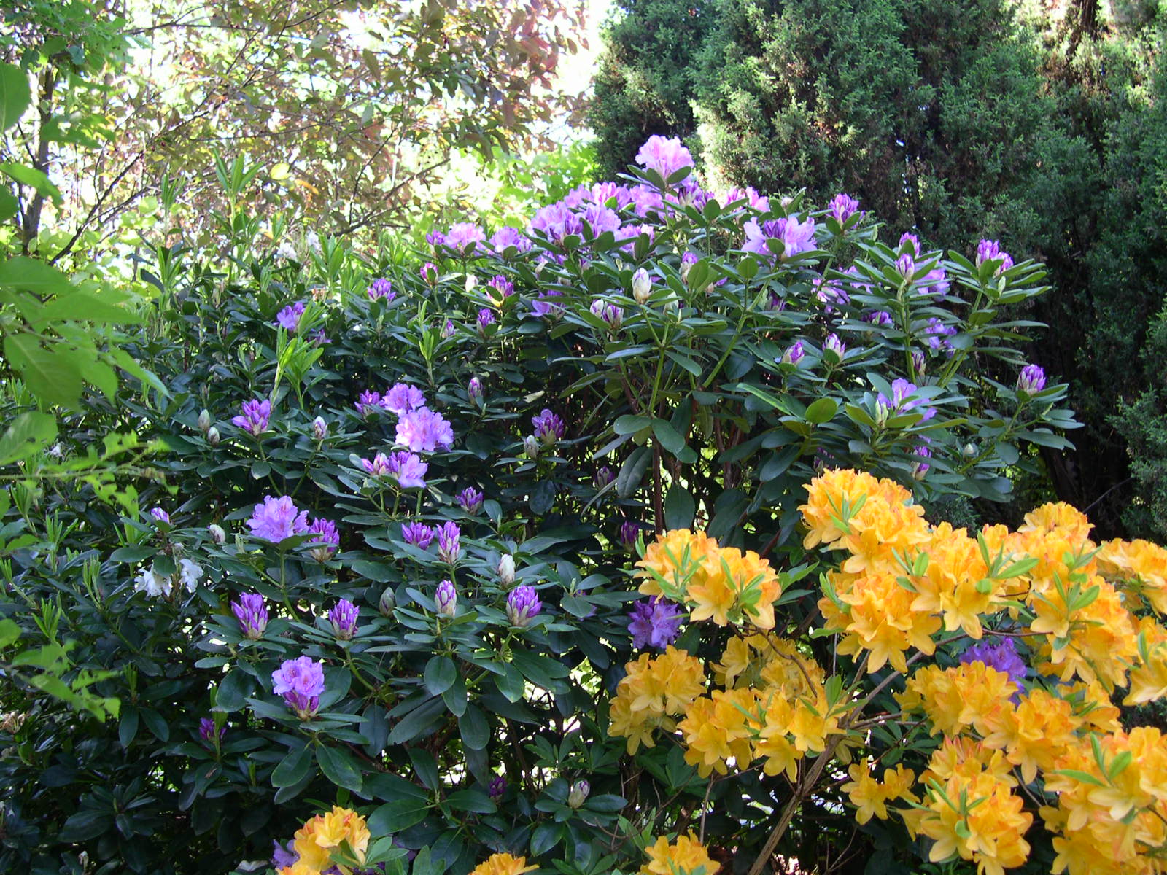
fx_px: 1281
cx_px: 584
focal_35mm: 38
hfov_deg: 49.0
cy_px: 438
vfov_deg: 37.7
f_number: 2.8
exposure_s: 1/34.9
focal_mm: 8
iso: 100
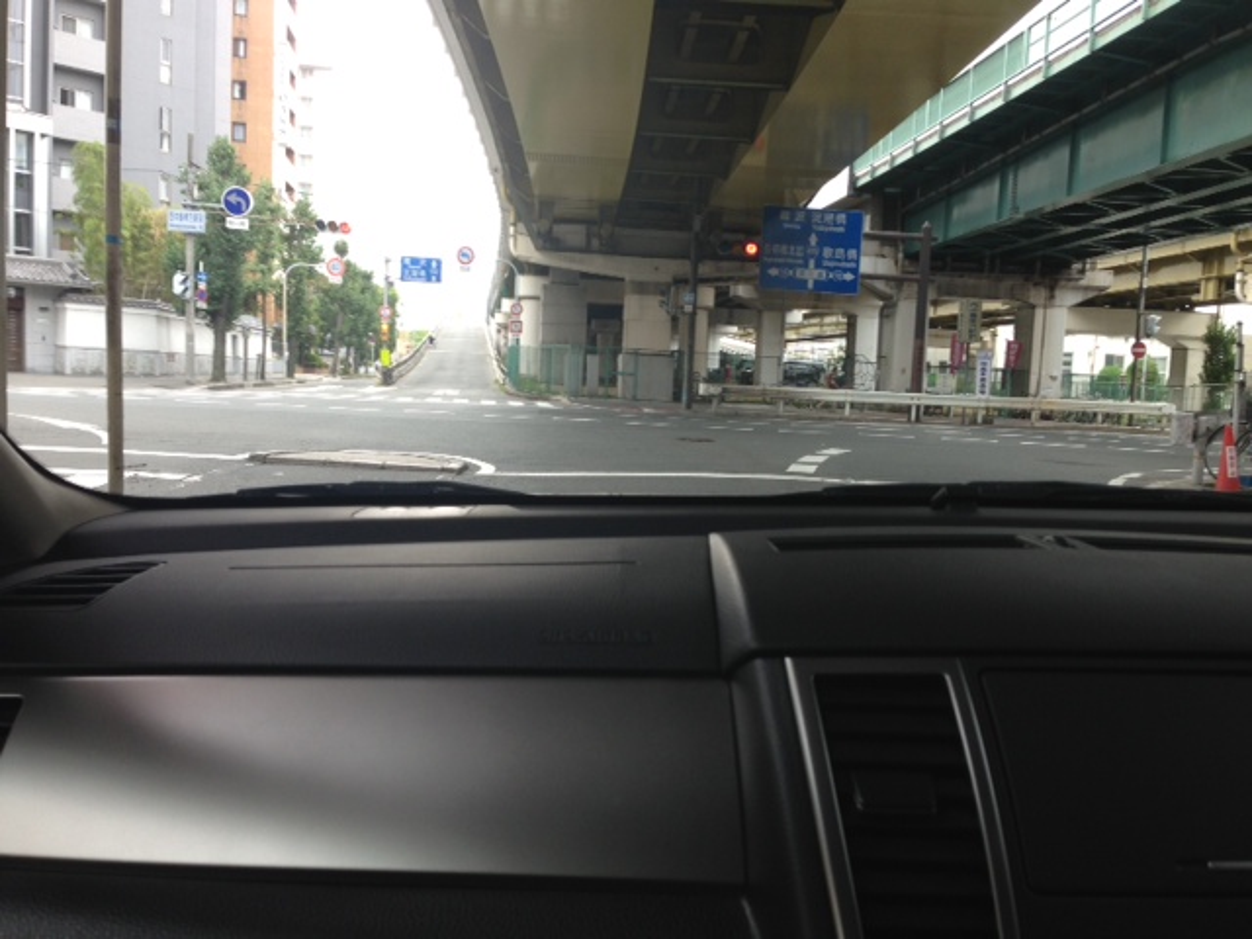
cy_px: 470
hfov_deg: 55.4
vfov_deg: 42.9
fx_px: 1194
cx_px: 626
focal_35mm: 33
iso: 50
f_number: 2.4
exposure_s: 1/121
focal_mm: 4.13
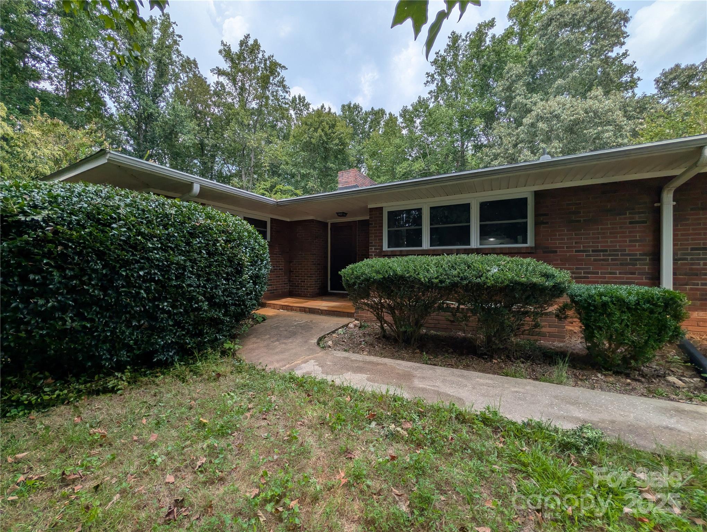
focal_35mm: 12
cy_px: 266
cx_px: 354
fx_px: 245
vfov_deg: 94.6
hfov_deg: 110.5
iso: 53
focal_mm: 2.02
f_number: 1.7
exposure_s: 1/3165
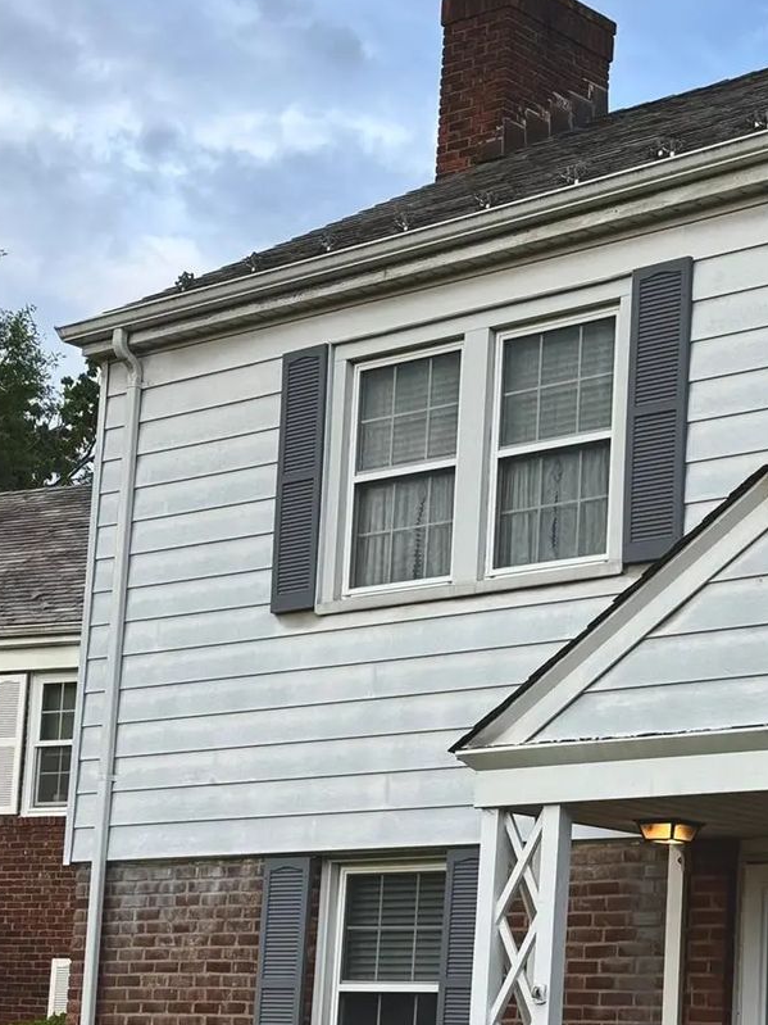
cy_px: 741
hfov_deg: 17.9
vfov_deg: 23.6
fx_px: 2426
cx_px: 558
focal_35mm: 82
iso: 64
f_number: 1.78
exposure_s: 1/627
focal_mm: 6.76
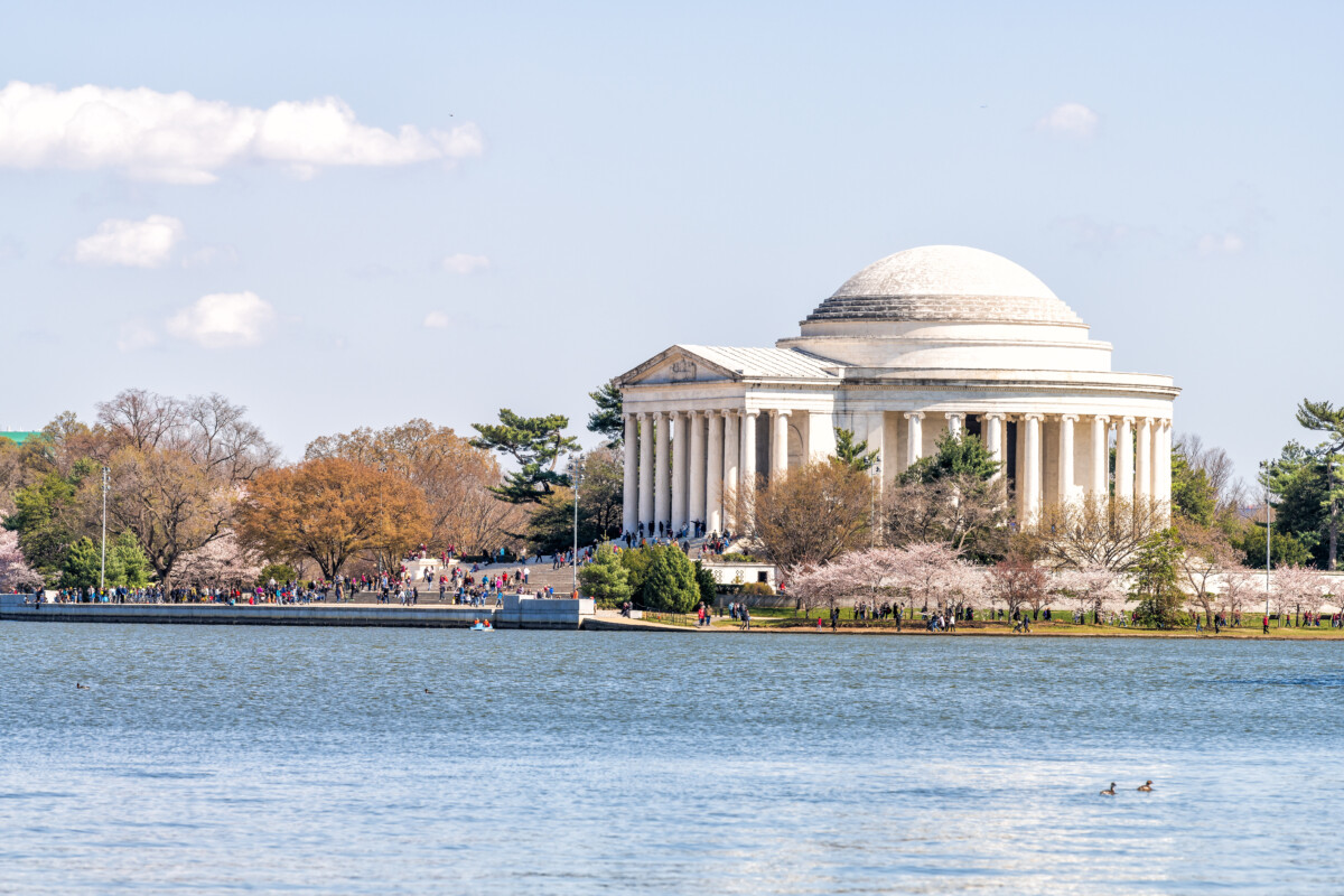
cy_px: 448
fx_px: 7466
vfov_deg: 6.9
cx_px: 672
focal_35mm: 200
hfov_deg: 10.3
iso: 100
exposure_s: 1/400
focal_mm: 200
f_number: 8
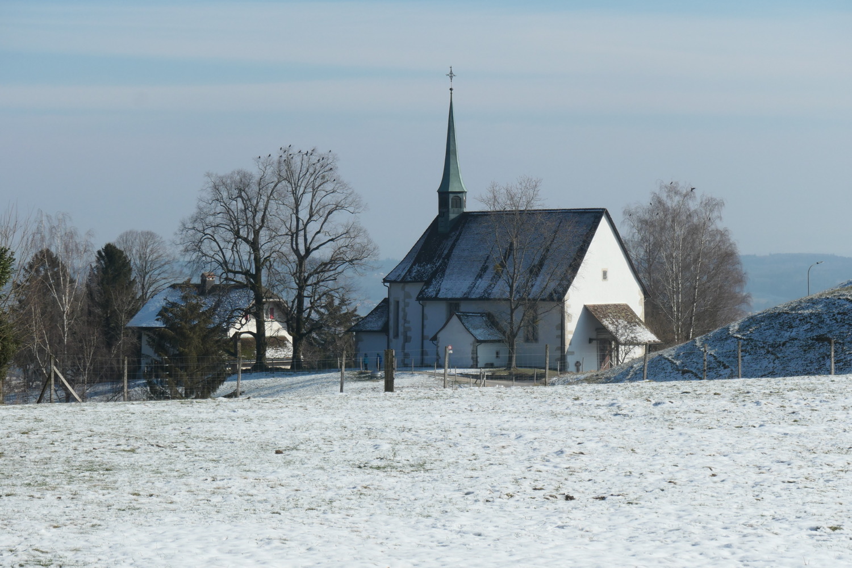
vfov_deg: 11.8
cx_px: 426
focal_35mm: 116
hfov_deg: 17.6
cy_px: 284
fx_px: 2745
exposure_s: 1/1000
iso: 200
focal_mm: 42.4
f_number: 6.3
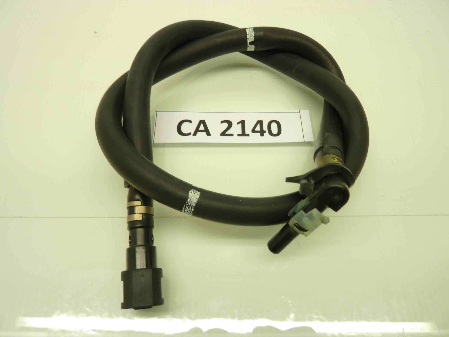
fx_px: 324
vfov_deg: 54.9
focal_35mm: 25
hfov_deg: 69.4
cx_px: 224
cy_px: 168
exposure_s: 1/25
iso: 80
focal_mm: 4.1
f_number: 3.3
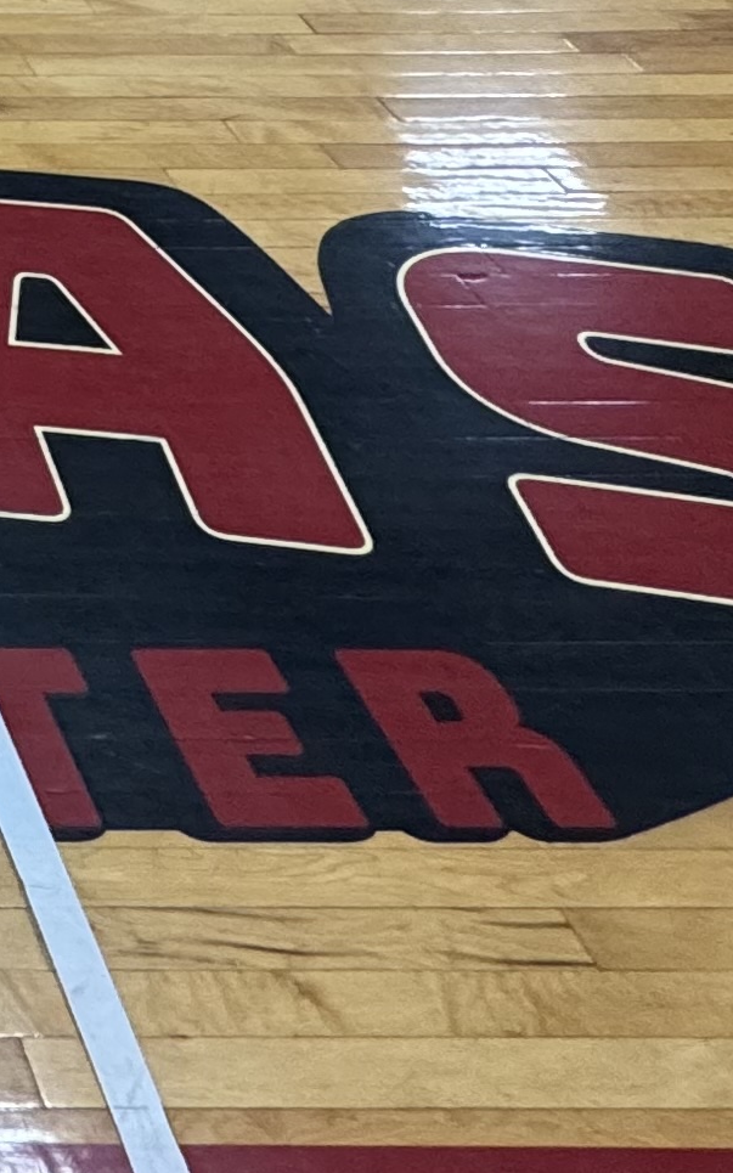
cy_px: -535
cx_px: -804
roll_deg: +0.2
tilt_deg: -17.5
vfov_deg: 25.6
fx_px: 1982
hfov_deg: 15.7
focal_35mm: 62
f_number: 2.2
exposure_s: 1/60
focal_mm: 2.22
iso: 200
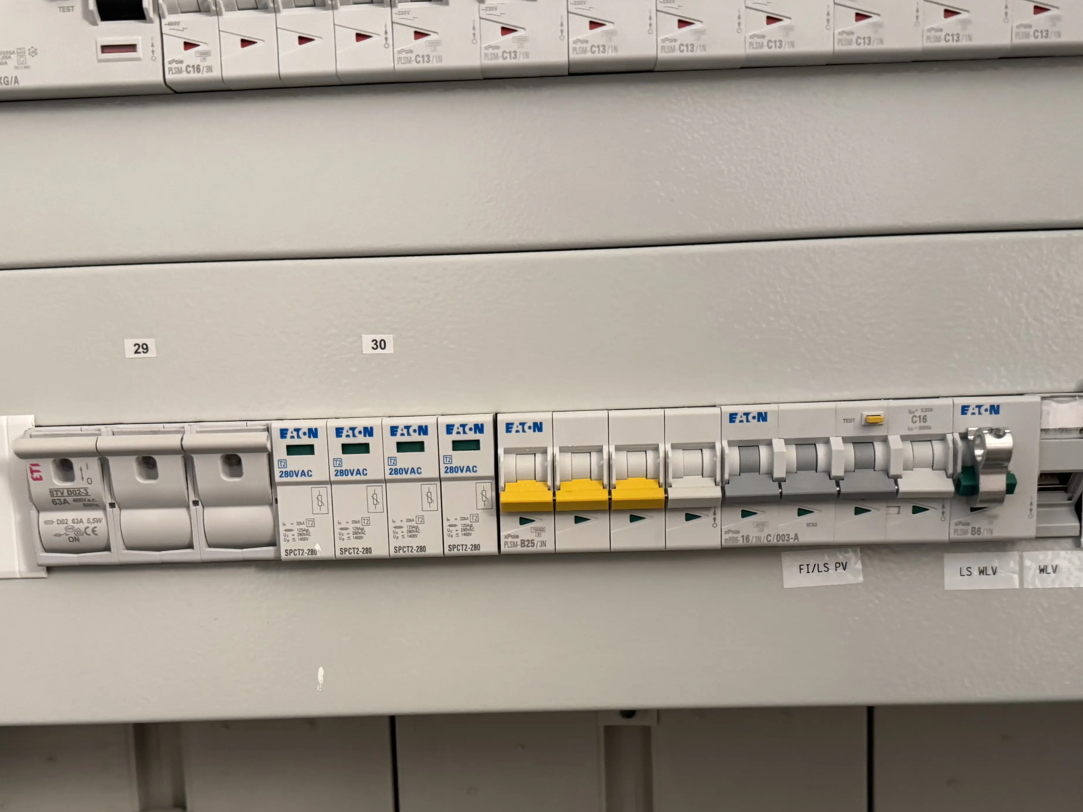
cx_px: 532
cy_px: 565
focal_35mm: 37
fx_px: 1158
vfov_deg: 38.1
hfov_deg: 50.1
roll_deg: +1.8
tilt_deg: -6.2
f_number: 1.78
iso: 500
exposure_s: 1/50
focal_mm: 6.76
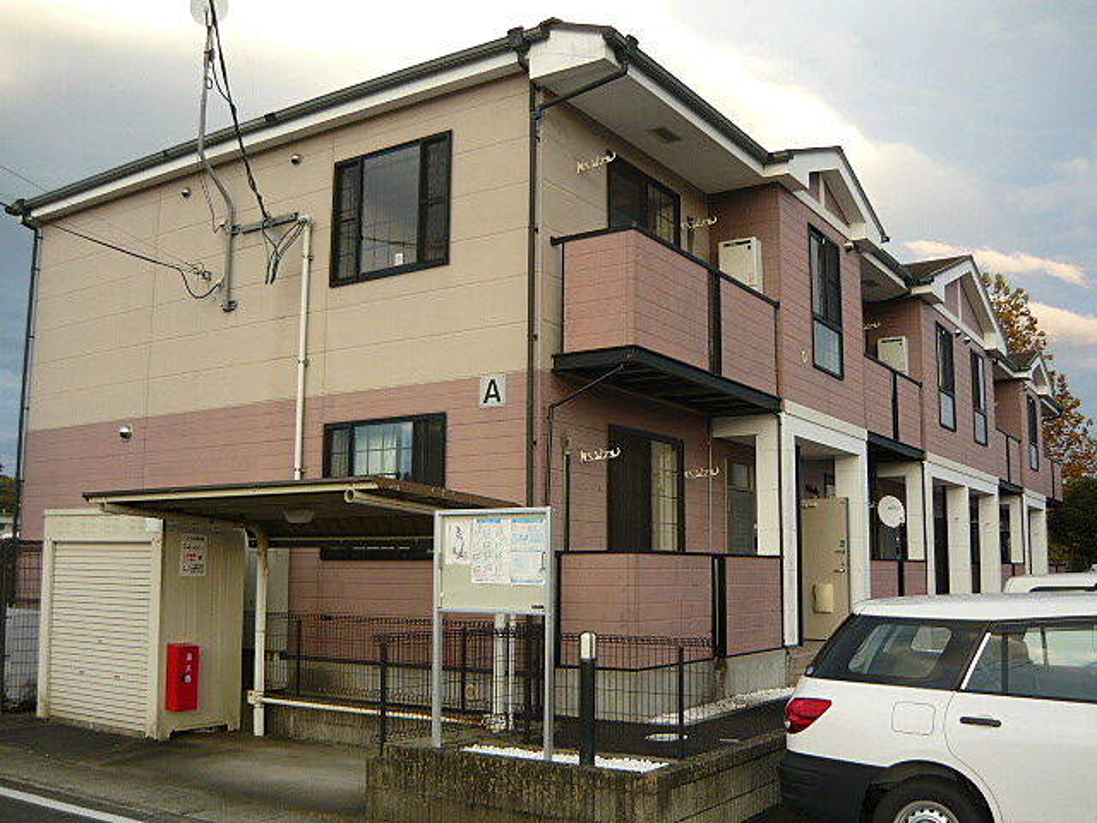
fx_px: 1046
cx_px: 548
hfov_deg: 55.4
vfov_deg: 42.9
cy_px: 412
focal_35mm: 33
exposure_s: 1/100
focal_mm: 5.5
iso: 100
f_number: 2.8
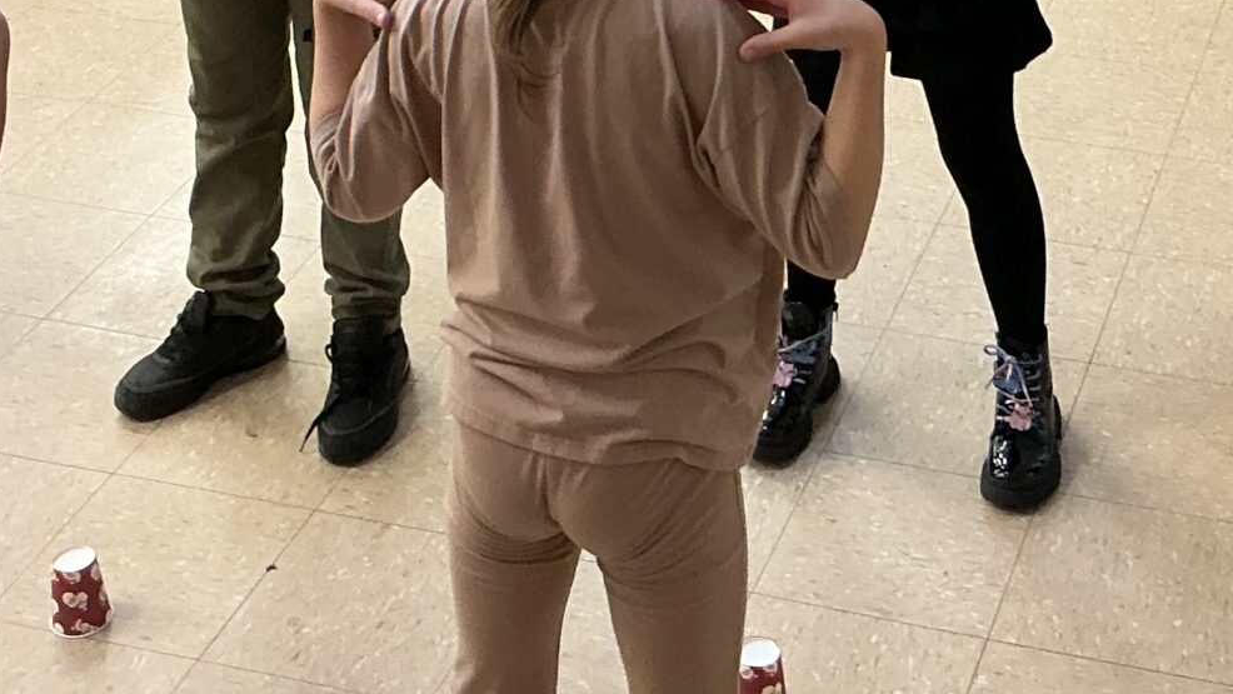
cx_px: 793
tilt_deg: -21.2
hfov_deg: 25.8
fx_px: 2681
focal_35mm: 82
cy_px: -226
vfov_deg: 14.1
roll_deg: +1.7
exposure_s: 1/50
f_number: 1.8
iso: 125
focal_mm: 3
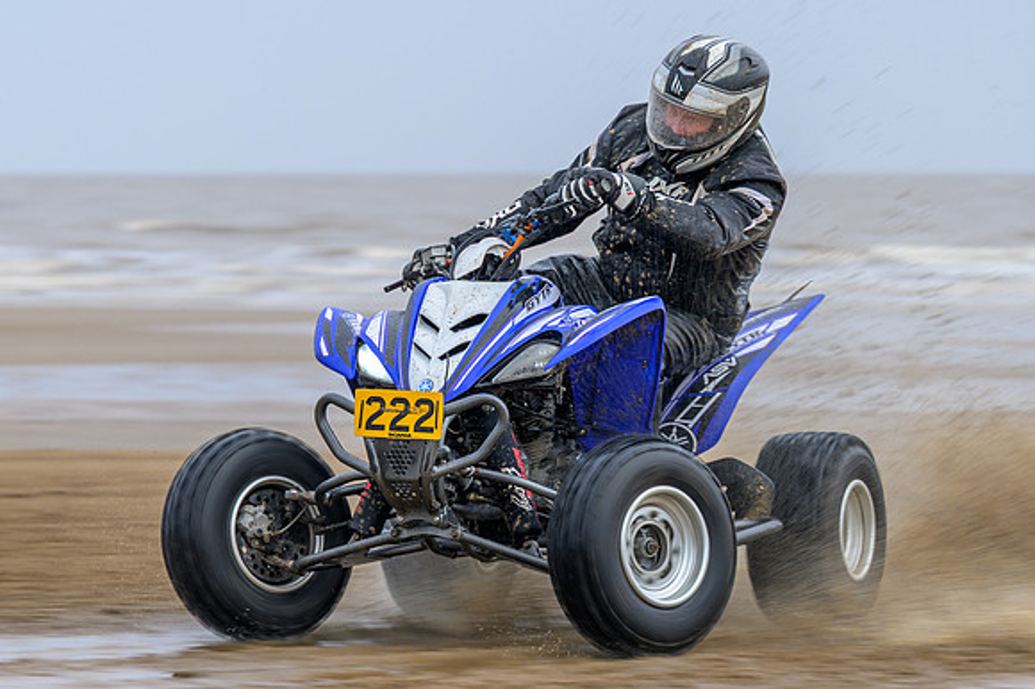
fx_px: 5550
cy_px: 405
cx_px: 310
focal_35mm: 193
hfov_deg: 10.6
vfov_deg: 7.1
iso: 64
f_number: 4
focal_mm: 91
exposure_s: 1/200
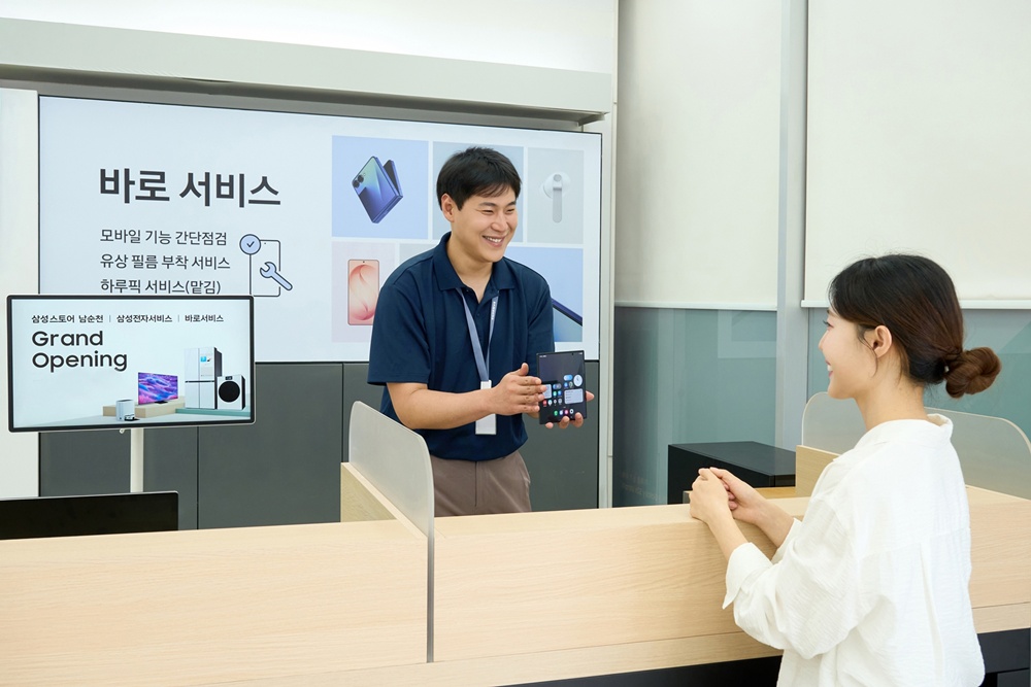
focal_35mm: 36
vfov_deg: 36.9
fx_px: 1031
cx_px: 516
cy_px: 344
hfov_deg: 53.1
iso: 640
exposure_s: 1/100
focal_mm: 24.2
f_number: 6.3
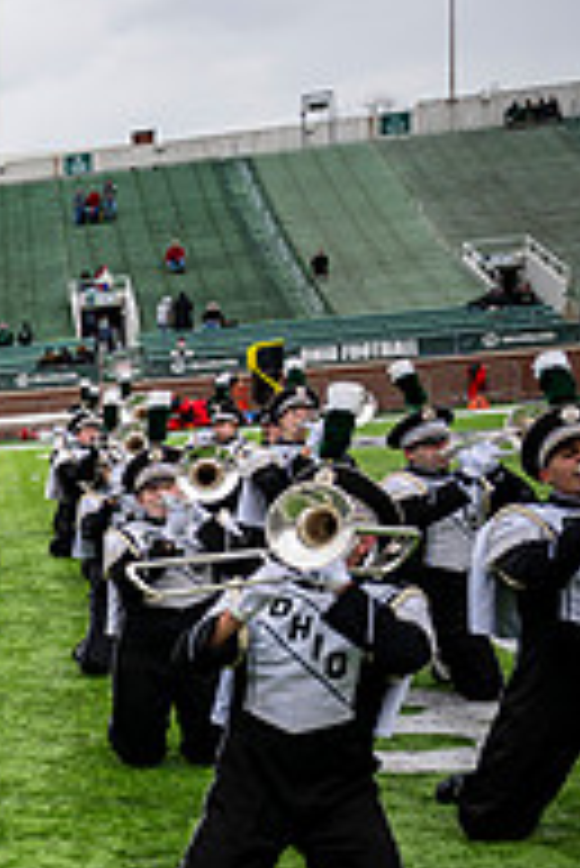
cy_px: 717
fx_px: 1737
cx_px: -629
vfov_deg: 27.4
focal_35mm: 72
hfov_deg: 14.9
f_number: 2.8
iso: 100
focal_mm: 24
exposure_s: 1/500
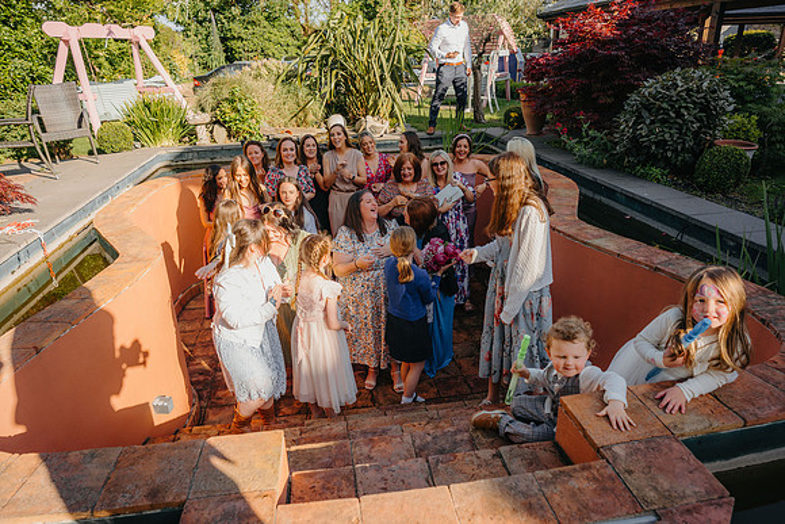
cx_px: 392
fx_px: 523
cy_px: 262
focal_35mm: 24
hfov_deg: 73.7
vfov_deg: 53.2
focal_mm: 24
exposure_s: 1/250
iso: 100
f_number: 4
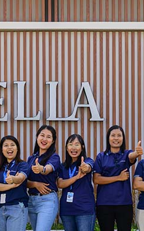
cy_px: 137
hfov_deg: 12.1
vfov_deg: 19.3
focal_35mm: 108
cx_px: 61
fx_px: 680
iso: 220
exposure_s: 1/250
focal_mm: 43
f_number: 5
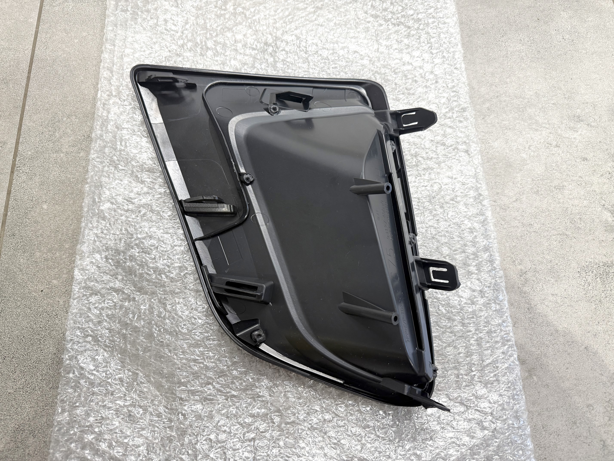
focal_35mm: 24
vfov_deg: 56.8
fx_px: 426
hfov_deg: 71.6
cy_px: 230
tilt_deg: -70.8
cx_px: 307
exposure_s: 1/100
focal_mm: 6.76
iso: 200
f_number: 1.78
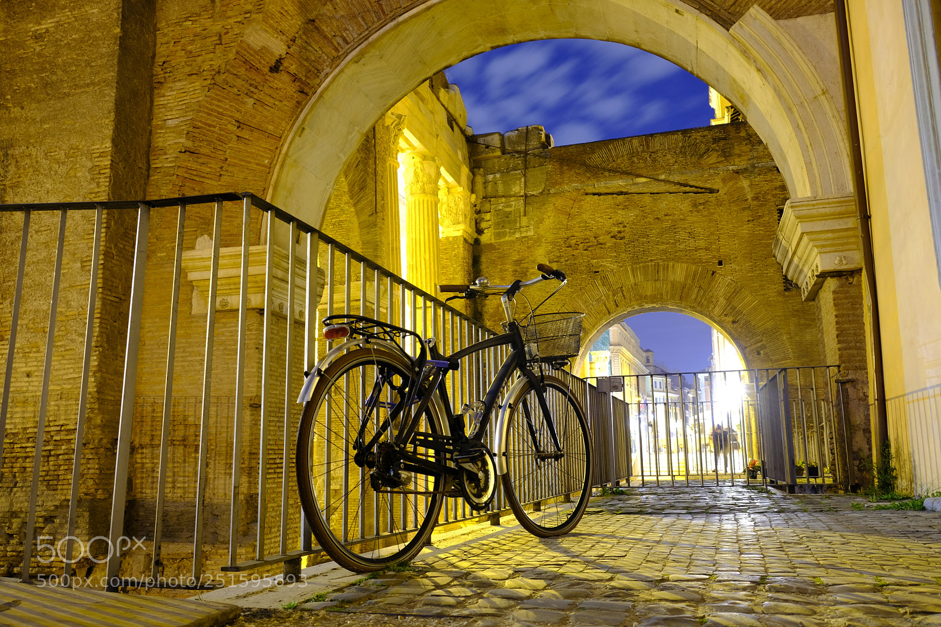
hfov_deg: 63.7
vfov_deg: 44.9
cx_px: 470
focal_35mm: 29
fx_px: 758
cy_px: 314
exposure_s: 15
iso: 400
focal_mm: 19.6
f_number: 4.5
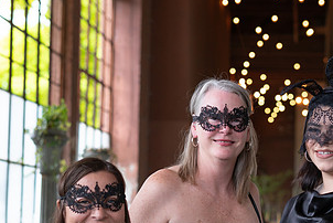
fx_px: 889
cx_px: 230
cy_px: 203
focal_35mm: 96
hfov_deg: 21.1
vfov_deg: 14.1
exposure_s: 1/100
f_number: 2.8
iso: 400
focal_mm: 50
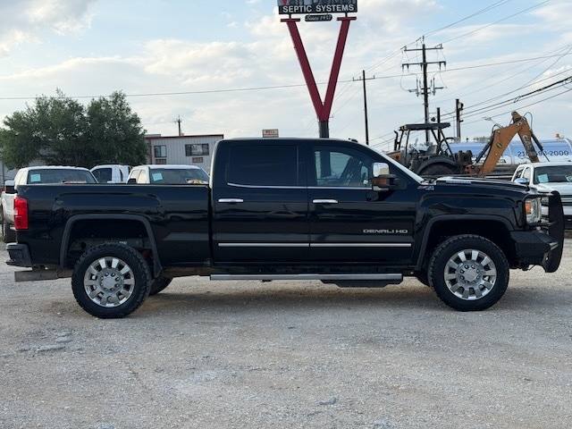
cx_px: 286
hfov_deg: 39.7
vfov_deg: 30.3
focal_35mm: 48
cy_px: 214
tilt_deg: -2.2
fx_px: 793
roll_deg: +2.3
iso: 64
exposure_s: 1/2342
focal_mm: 6.76
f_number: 1.78
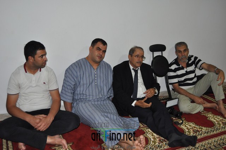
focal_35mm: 36
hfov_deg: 53.2
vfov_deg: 36.8
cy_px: 75
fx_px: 226
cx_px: 113
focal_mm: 24
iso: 800
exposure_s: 1/60
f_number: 3.8
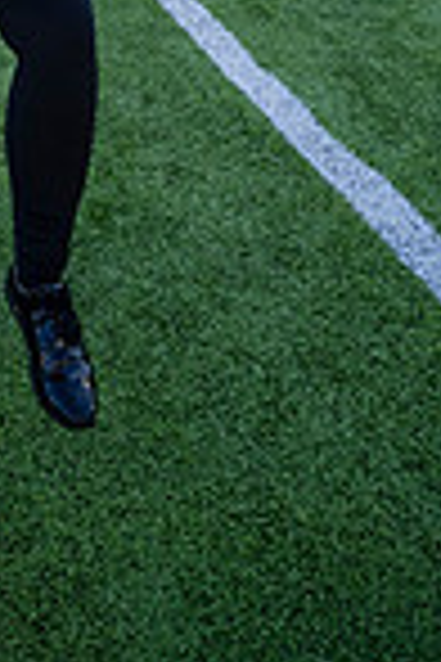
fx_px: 790
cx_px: -72
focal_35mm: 43
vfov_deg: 29.0
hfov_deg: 27.8
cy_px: -324
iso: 320
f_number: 4
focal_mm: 14
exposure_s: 1/500
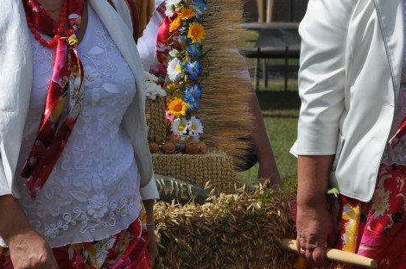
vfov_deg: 5.0
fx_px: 3053
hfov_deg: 7.6
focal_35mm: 271
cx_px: 77
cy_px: -3
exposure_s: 1/500
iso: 200
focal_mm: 85
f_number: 11
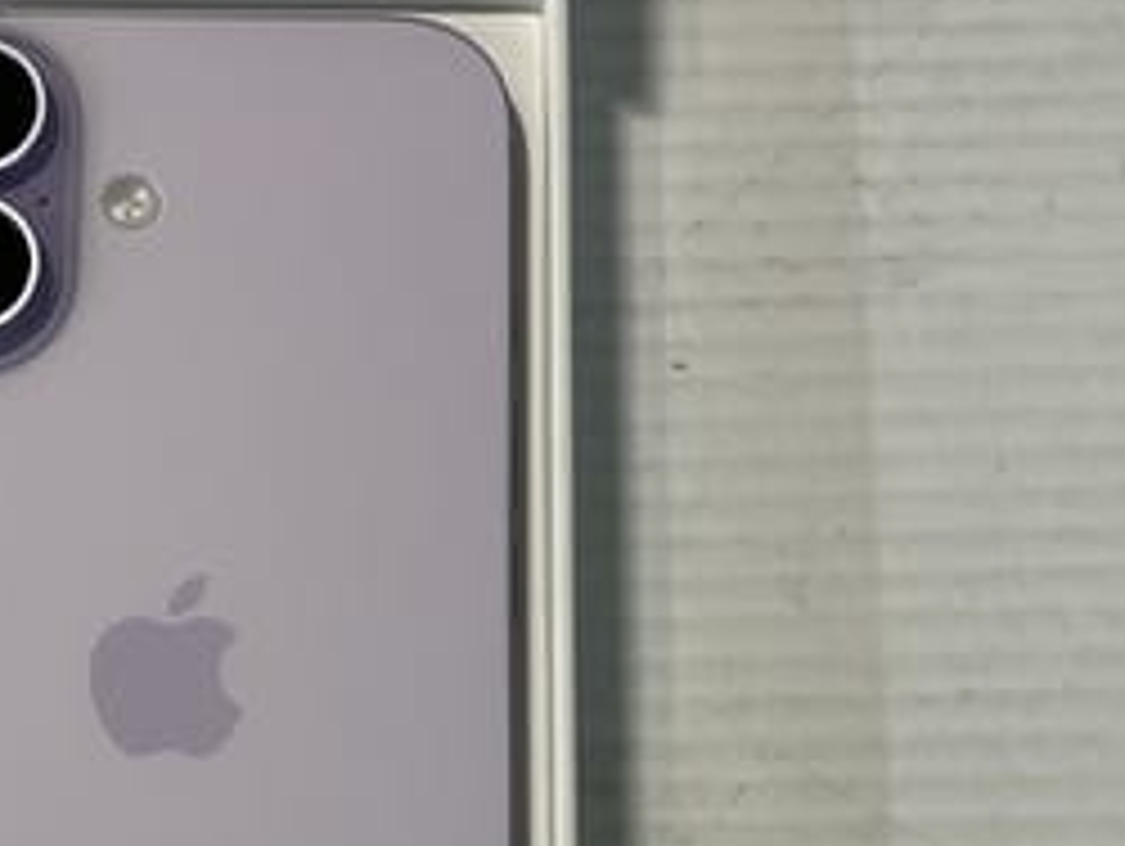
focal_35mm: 56
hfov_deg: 33.4
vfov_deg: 25.4
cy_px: 740
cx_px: 243
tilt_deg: -81.4
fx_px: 1822
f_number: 1.8
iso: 40
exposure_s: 1/100
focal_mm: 3
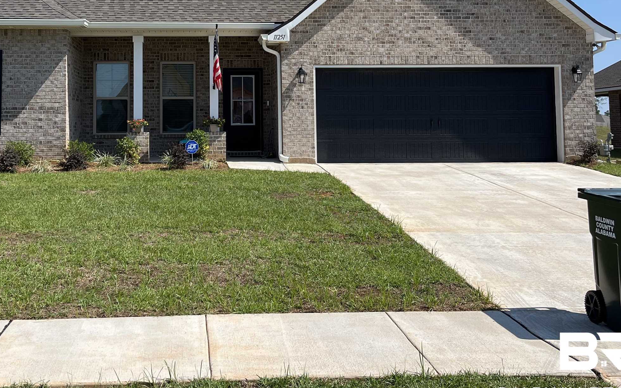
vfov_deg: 29.2
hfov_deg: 45.8
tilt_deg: +2.6
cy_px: 75
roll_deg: +0.5
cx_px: 233
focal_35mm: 43
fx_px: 728
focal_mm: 5.1
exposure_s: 1/3413
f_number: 1.6
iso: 50
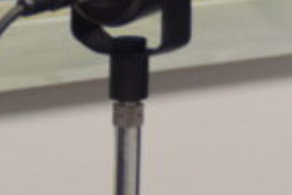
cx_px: 580
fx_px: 3150
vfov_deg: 3.5
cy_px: -122
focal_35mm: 388
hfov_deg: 5.2
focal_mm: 50
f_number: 4.8
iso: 1250
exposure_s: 1/60
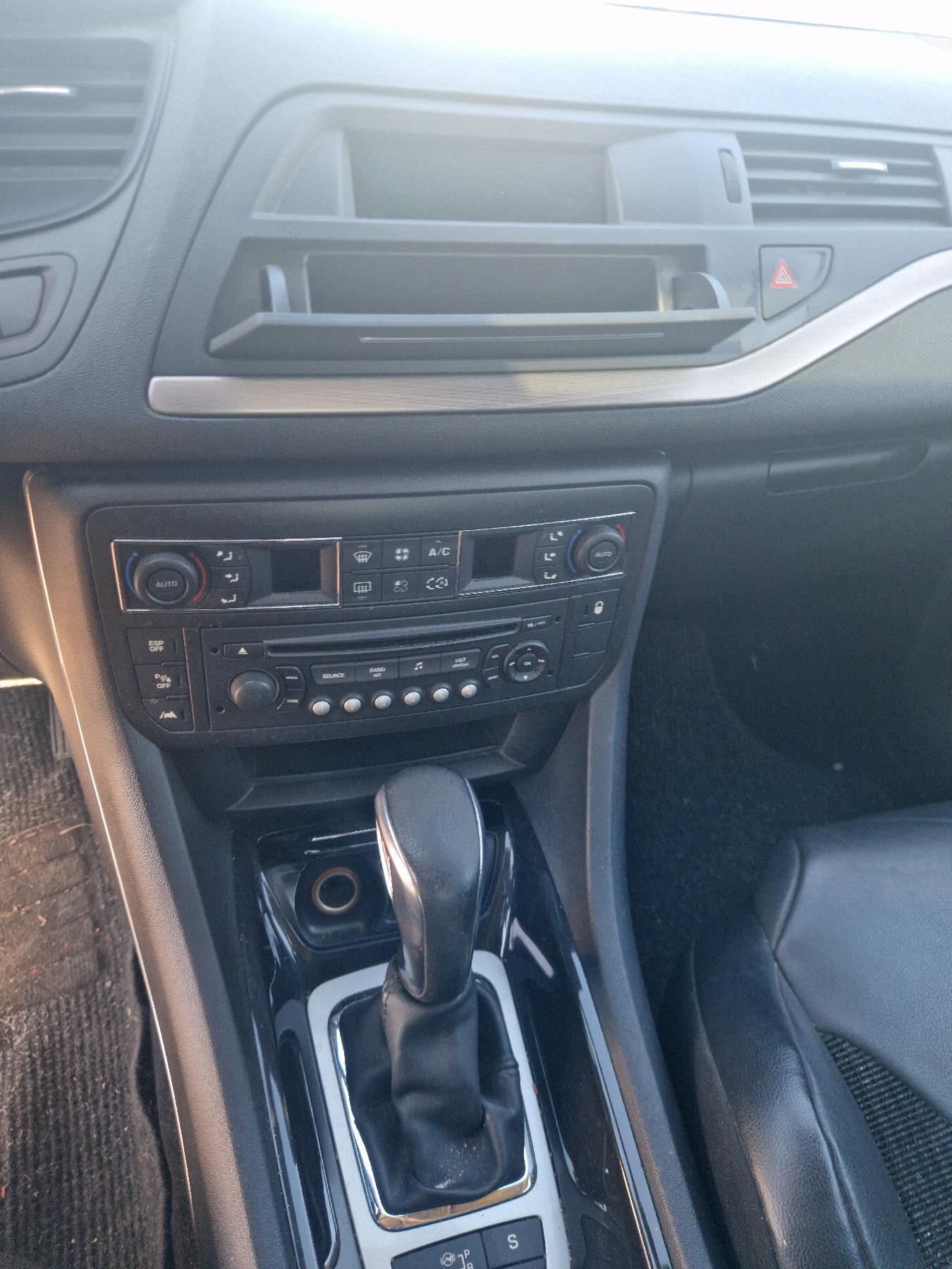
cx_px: 476
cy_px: 634
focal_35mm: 23
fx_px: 843
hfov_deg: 58.9
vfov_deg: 73.9
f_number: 1.8
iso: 50
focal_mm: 5.4
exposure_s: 1/50
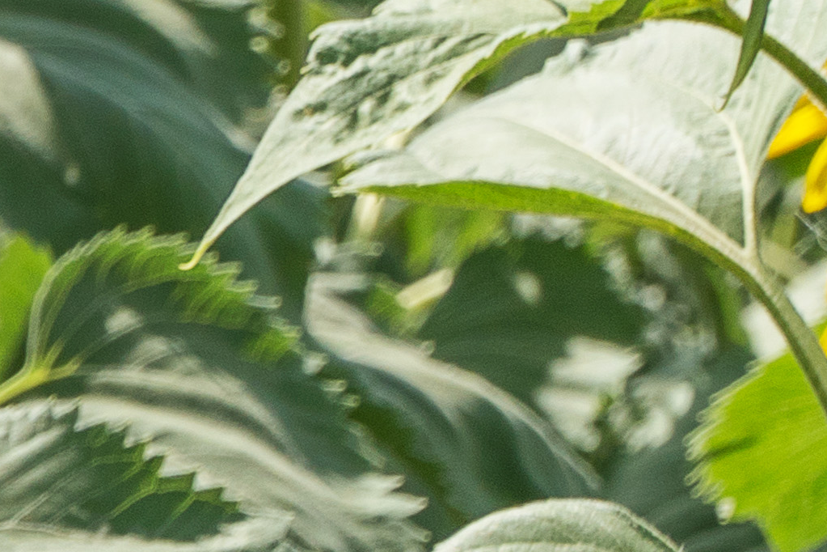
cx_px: -1299
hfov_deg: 3.1
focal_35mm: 651
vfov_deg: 2.1
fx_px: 14954
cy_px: -31
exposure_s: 1/200
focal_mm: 74
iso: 100
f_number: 9
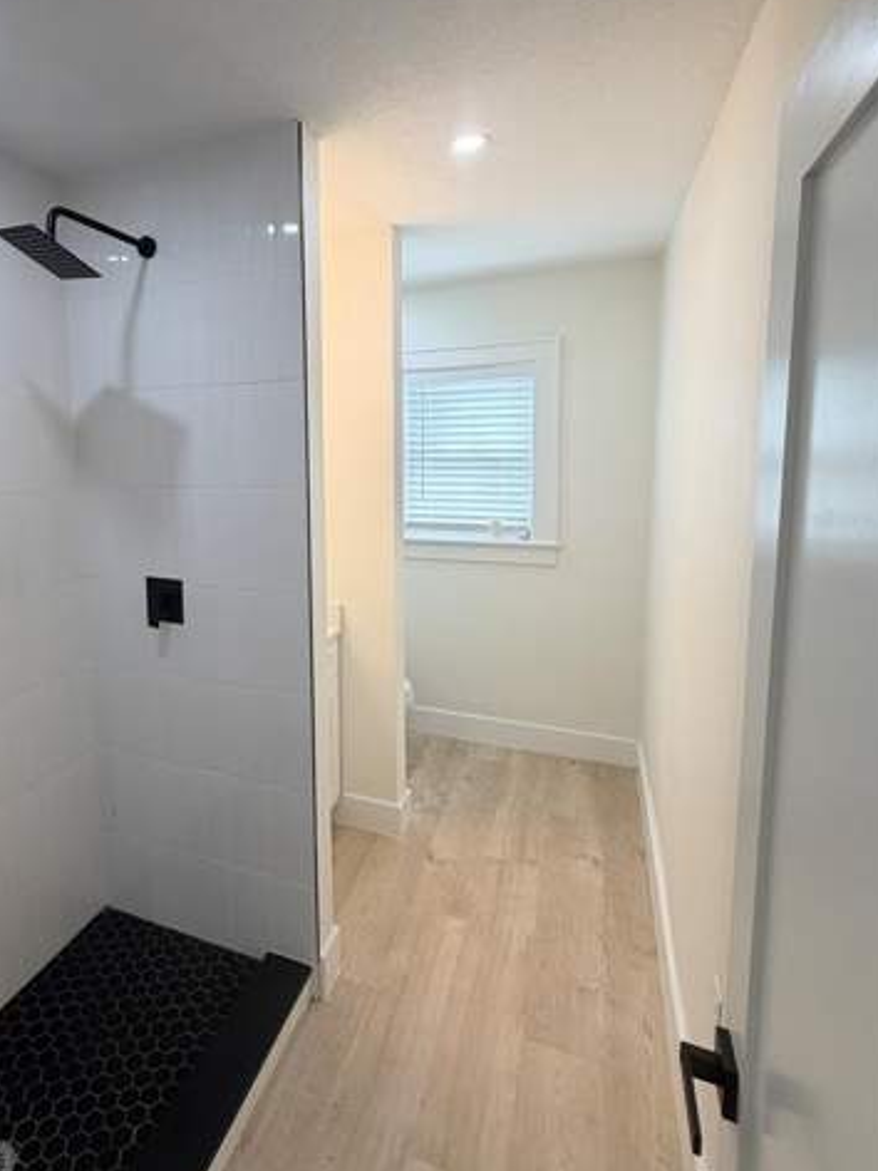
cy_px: 519
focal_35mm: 19
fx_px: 643
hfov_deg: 66.9
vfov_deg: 84.3
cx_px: 298
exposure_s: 1/120
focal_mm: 2.22
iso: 100
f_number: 2.2
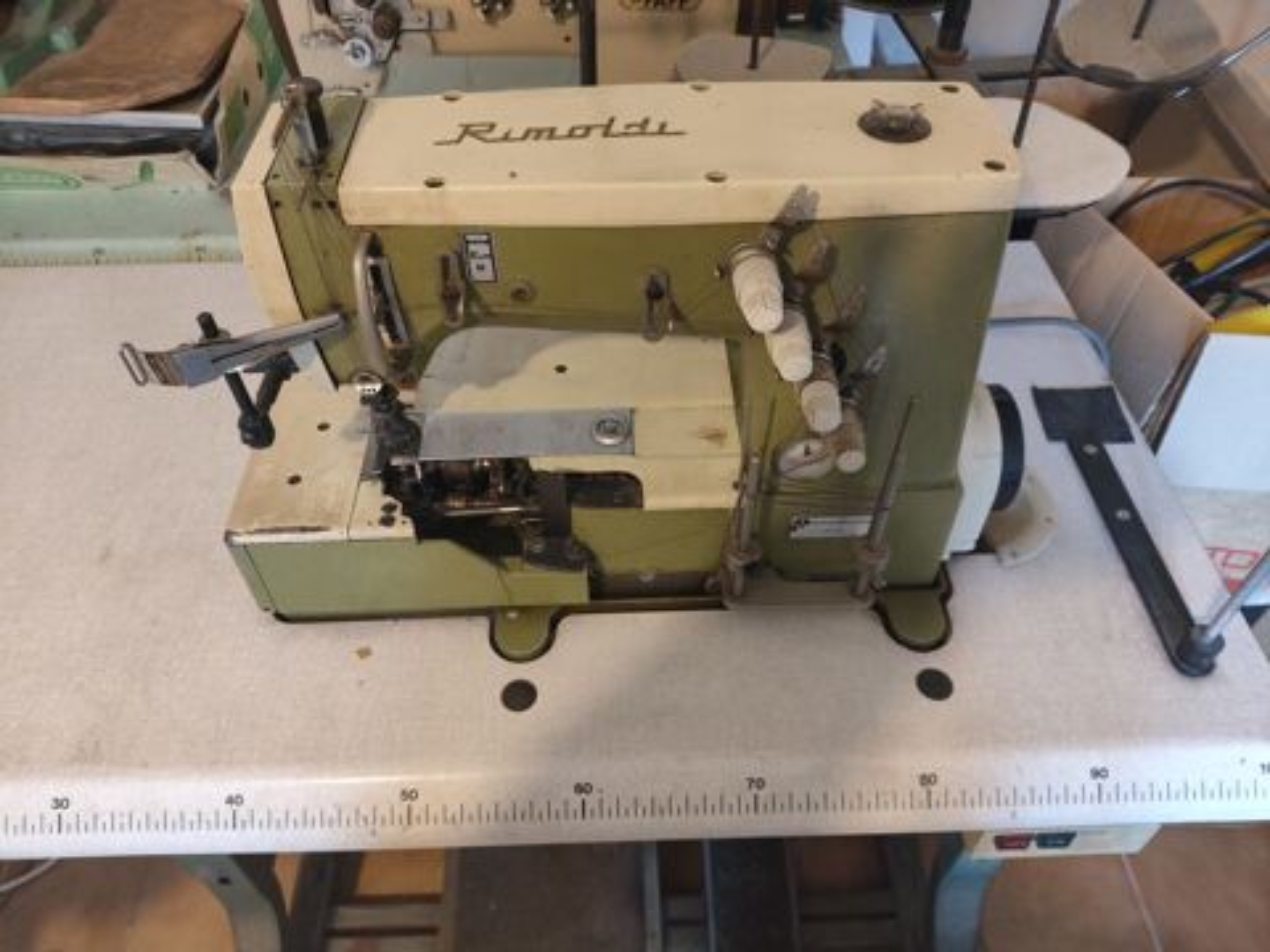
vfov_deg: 54.9
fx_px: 917
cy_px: 476
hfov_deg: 69.4
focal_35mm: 25
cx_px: 635
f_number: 1.79
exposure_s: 1/20
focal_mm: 4.71
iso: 640
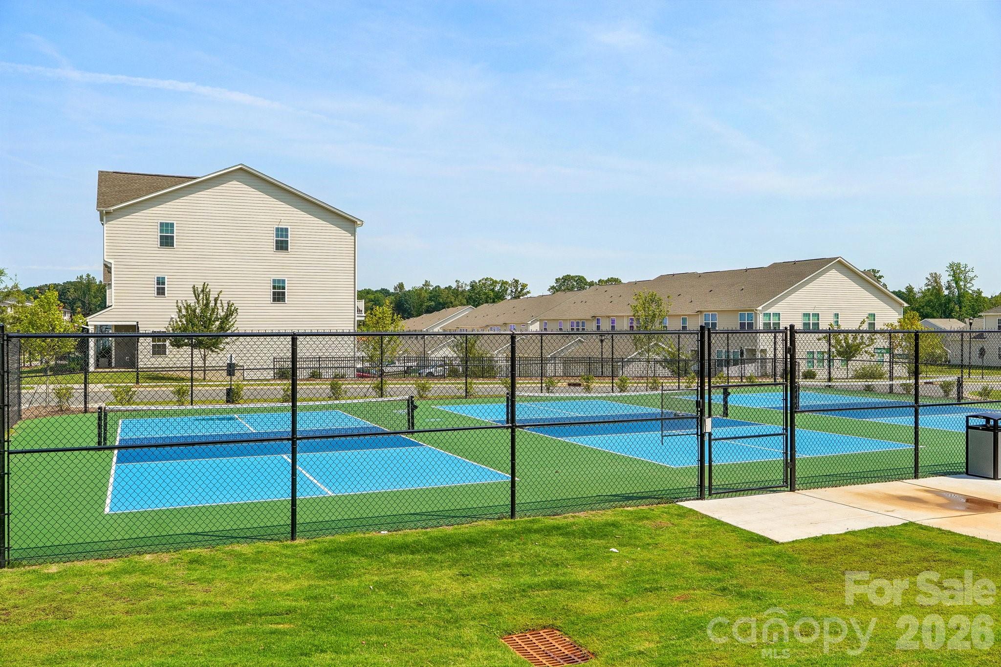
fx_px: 834
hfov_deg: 61.9
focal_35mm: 30
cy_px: 334
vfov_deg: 43.6
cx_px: 500
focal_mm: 20
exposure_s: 1/200
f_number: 8
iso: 100
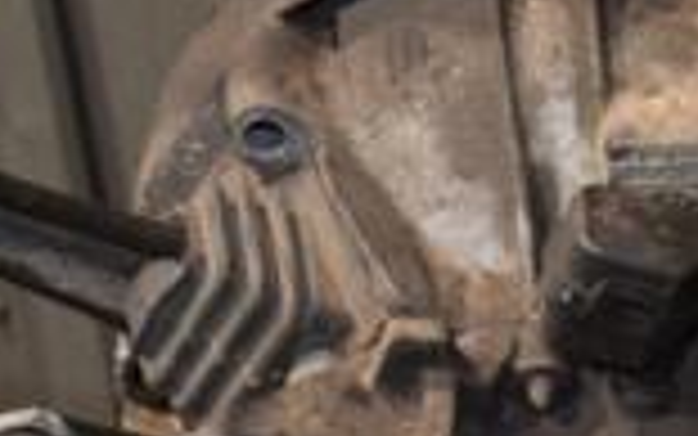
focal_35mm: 130
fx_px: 2474
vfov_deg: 9.7
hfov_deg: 15.9
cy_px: 715
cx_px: 626
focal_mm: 22
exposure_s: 1/60
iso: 800
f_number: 5
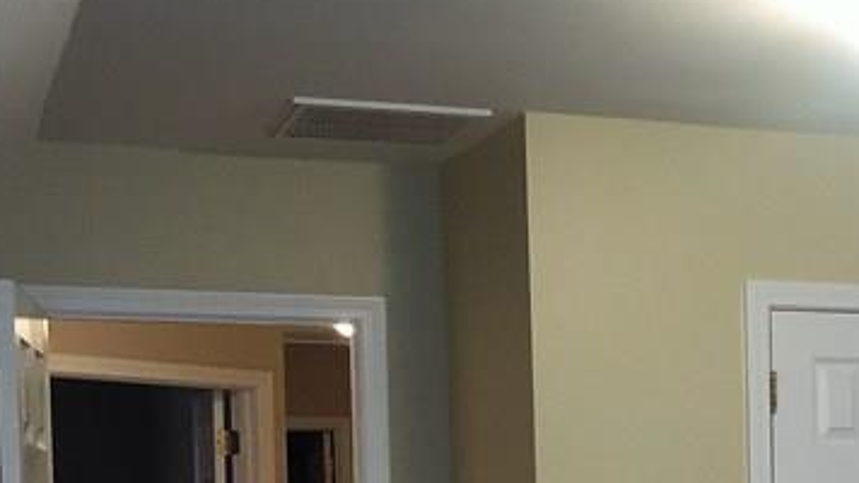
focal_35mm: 91
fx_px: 2072
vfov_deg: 12.9
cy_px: 601
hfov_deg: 22.1
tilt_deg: -3.3
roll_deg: +0.8
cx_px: 951
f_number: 2.2
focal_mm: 4.15
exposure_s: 1/30
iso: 100
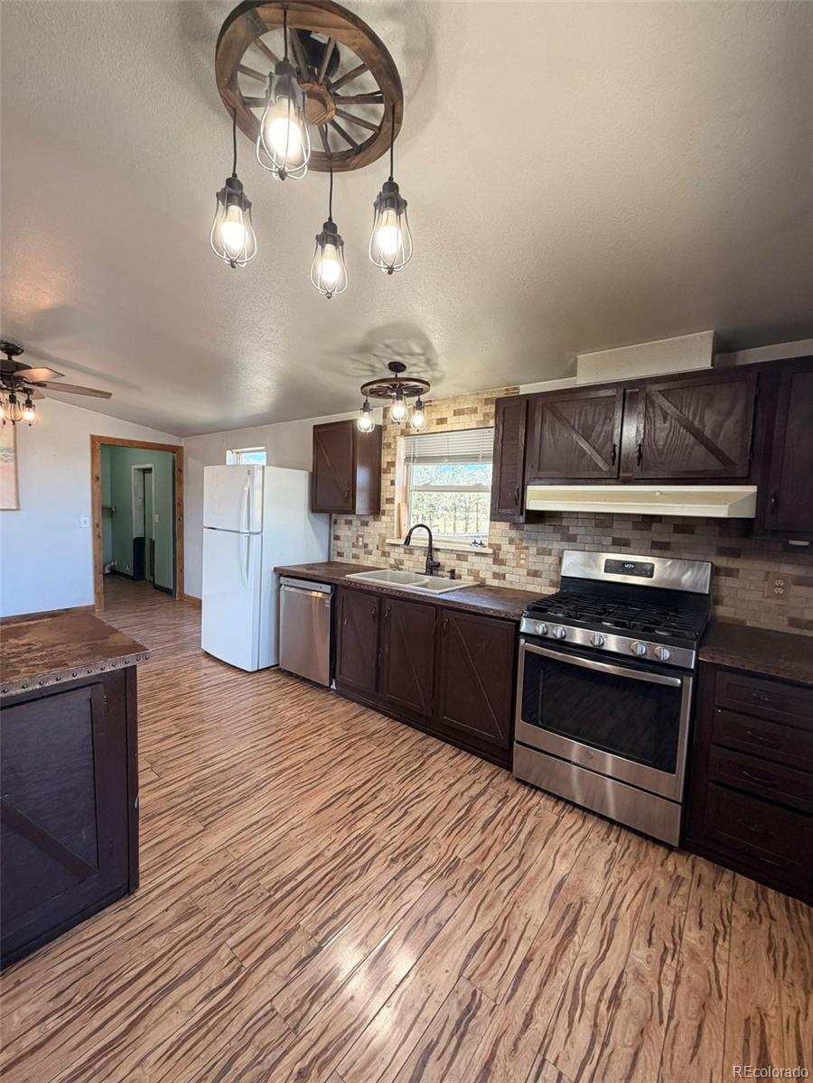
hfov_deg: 85.7
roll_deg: -2.0
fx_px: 438
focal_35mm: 14
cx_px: 406
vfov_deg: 102.1
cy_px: 542
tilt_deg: -4.7
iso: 160
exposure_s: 1/121
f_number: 2.2
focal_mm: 2.22
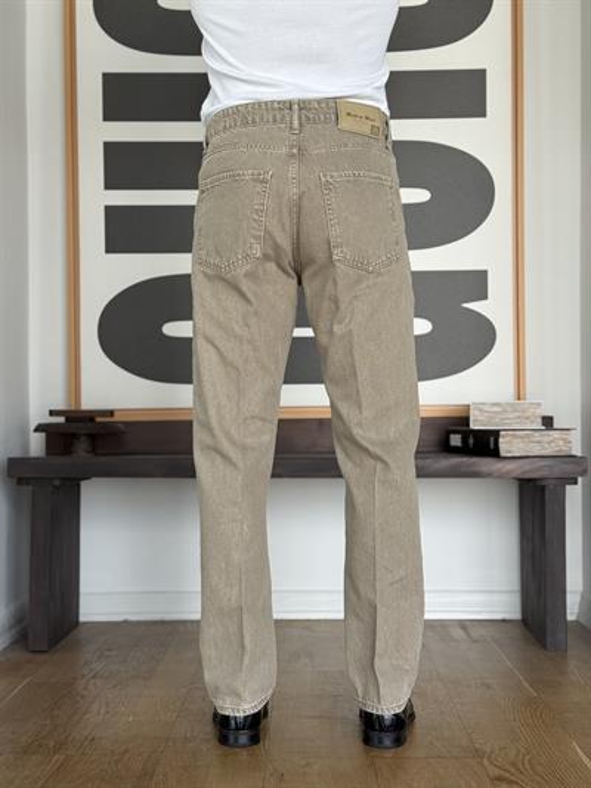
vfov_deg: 39.6
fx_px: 1092
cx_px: 296
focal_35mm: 48
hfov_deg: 30.3
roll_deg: +0.2
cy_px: 394
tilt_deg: +0.7
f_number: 1.78
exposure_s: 1/277
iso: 80
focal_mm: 6.76
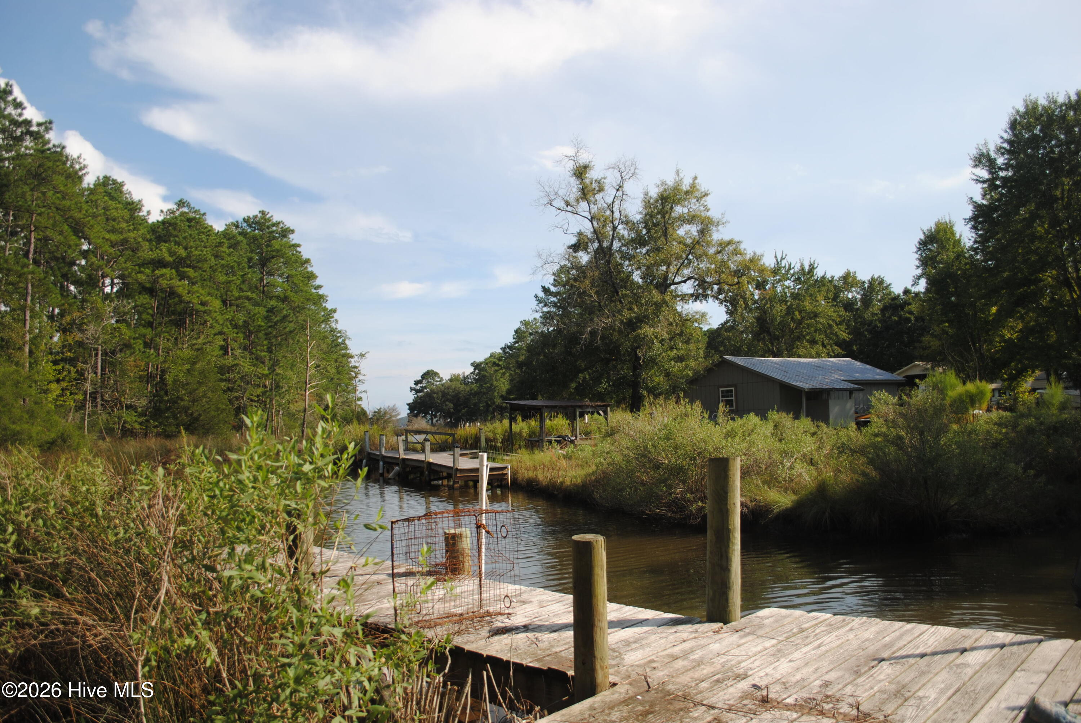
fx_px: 812
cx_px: 540
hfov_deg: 67.3
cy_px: 362
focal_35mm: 27
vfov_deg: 48.0
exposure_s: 1/800
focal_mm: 18
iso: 100
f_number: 3.5
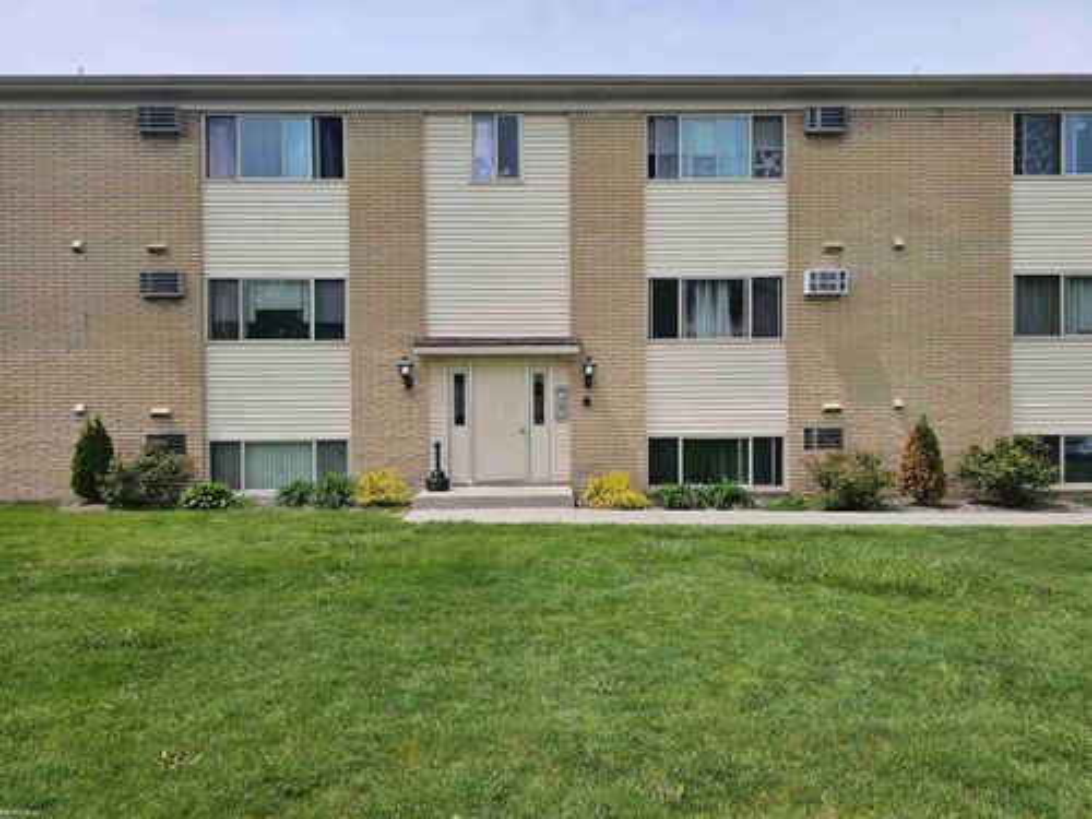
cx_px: 546
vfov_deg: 58.9
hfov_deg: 73.9
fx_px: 726
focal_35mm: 23
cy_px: 410
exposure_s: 1/1533
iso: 16
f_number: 1.7
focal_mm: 6.3
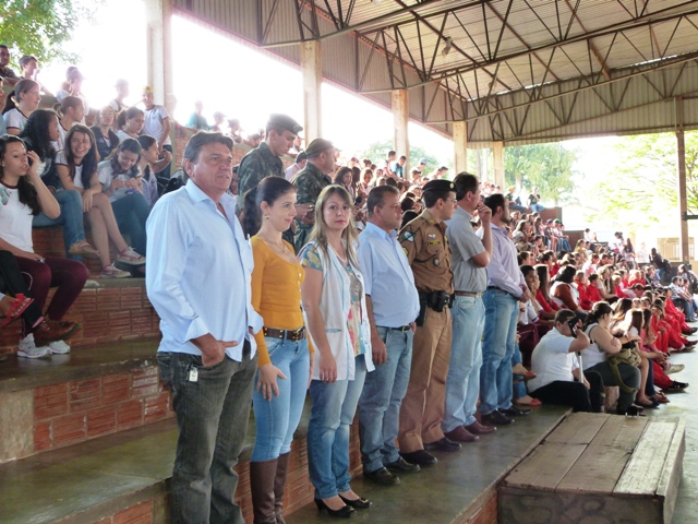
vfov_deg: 36.0
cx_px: 349
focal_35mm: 40
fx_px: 807
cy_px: 262
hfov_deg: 46.8
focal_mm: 7
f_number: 3.1
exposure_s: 1/60
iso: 250
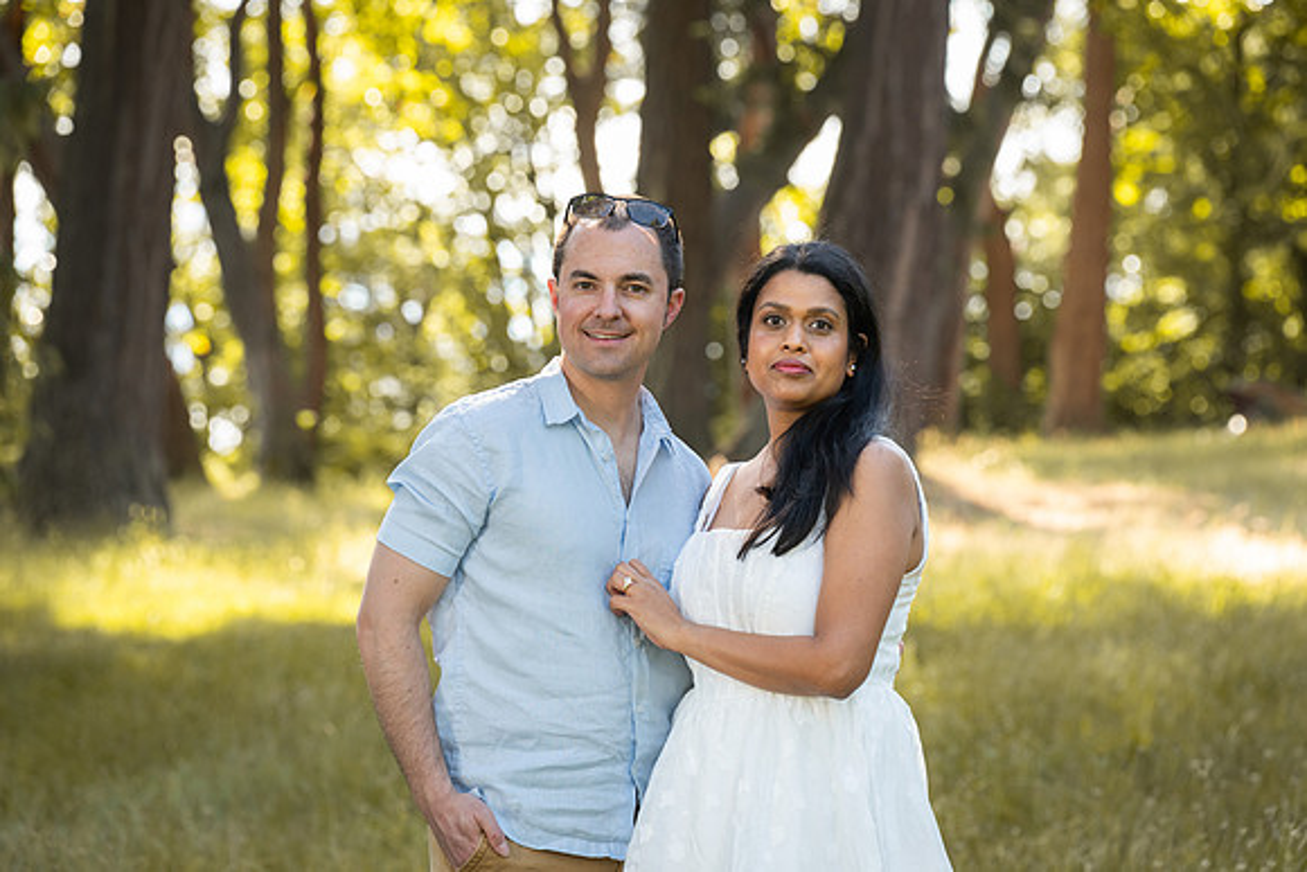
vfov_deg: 9.2
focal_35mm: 150
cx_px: 654
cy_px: 436
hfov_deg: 13.7
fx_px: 5447
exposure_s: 1/200
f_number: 5.6
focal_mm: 150
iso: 640
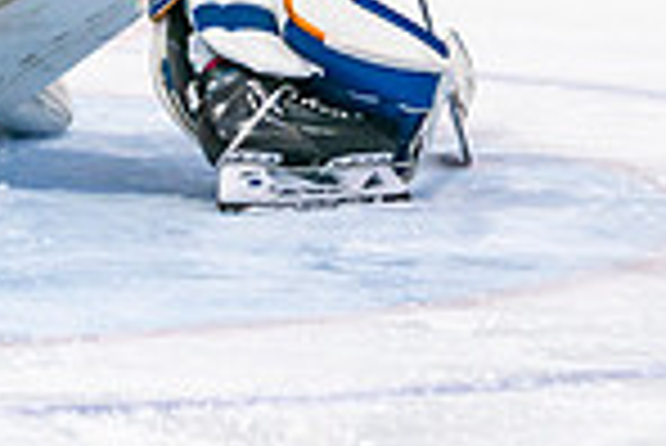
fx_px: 12888
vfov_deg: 2.0
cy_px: -223
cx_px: 220
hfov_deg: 3.0
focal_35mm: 696
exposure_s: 1/640
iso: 500
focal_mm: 120
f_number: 2.8
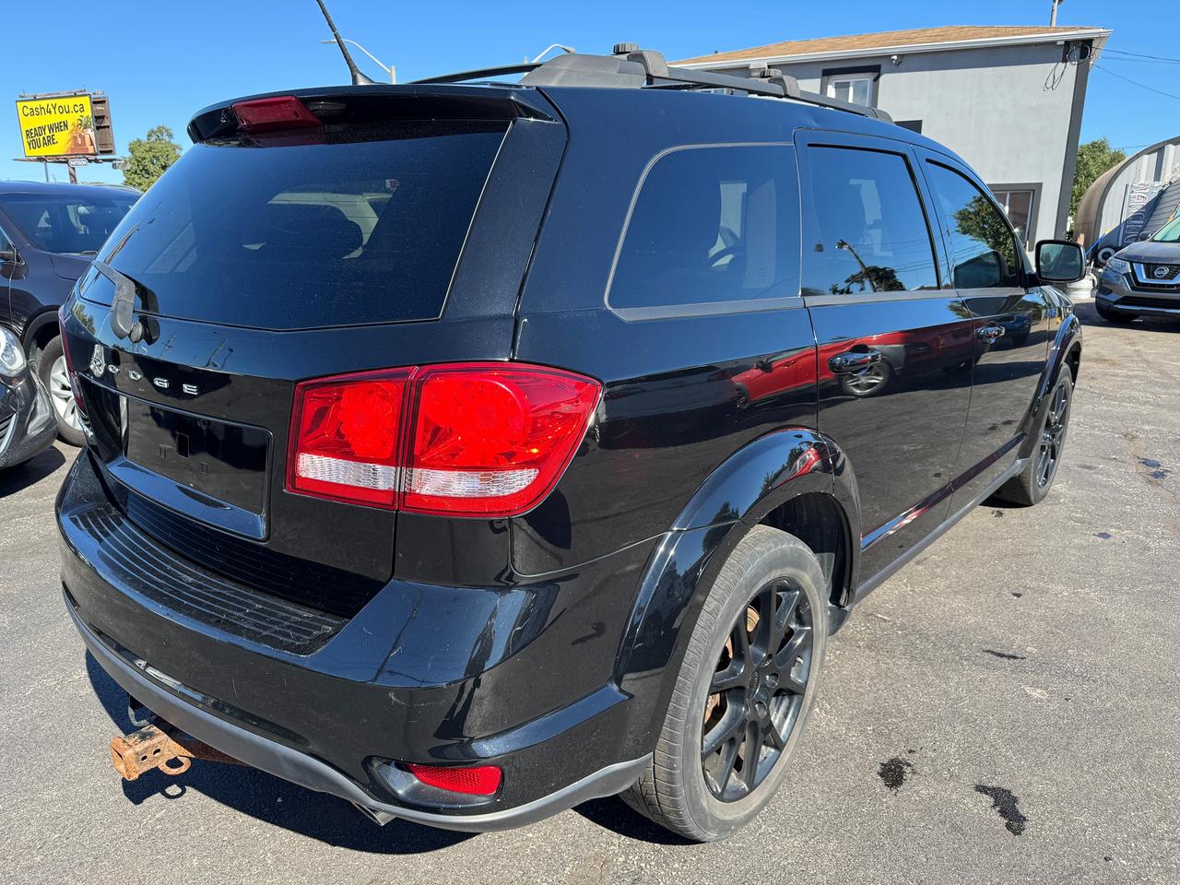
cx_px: 590
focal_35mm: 24
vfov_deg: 56.8
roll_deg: +0.1
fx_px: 818
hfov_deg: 71.6
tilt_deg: -14.7
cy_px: 442
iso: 80
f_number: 1.78
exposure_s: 1/1010
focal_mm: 6.76
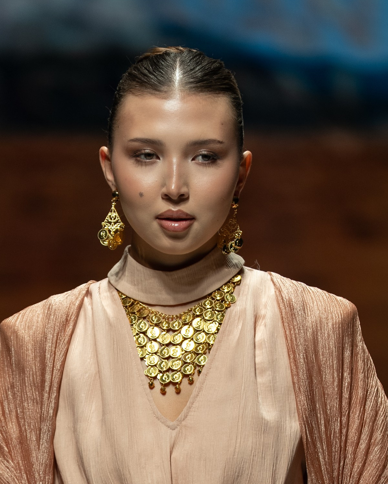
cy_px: 580
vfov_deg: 3.8
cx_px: 116
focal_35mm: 511
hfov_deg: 3.0
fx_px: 7335
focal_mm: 200
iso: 200
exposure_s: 1/400
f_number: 2.8
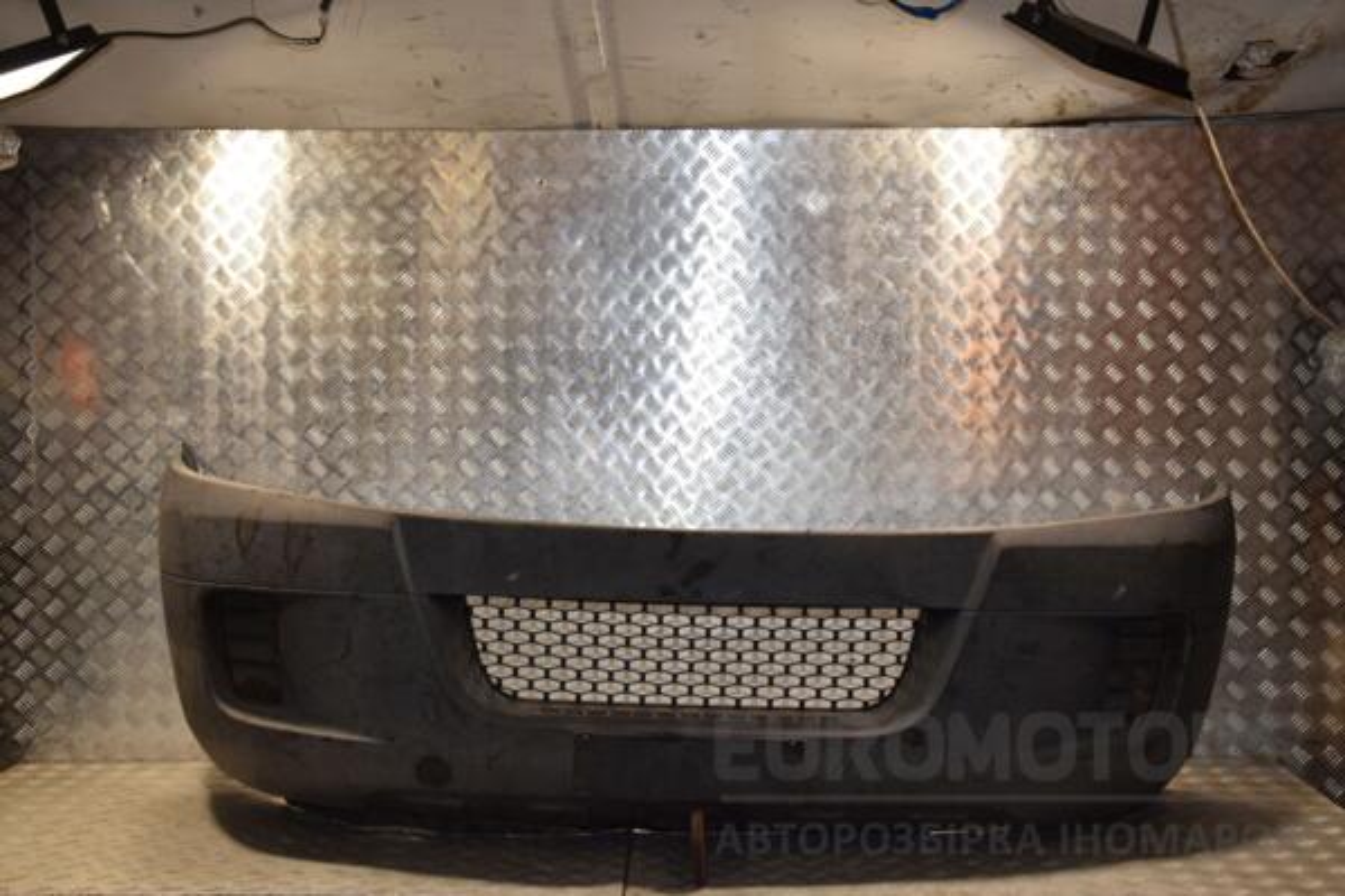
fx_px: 1569
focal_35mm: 42
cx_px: 672
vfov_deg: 31.9
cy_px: 448
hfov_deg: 46.4
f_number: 7.1
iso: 800
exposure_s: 1/200
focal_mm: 28
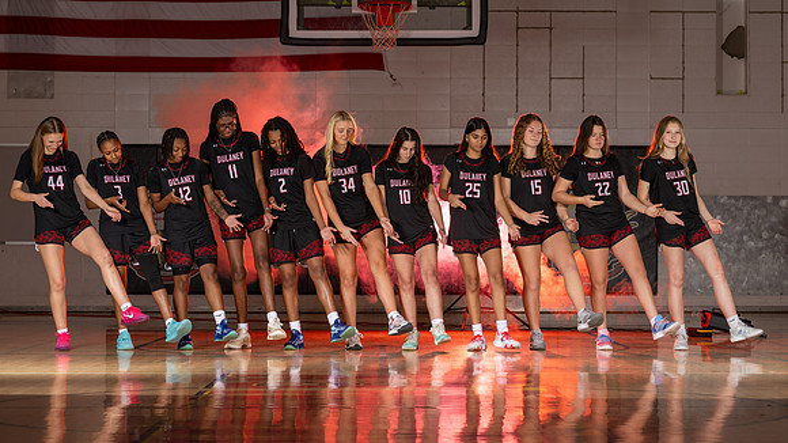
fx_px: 2298
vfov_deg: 11.0
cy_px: 259
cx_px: 432
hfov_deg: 19.5
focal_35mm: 110
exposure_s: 1/200
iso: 80
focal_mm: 89
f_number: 6.3
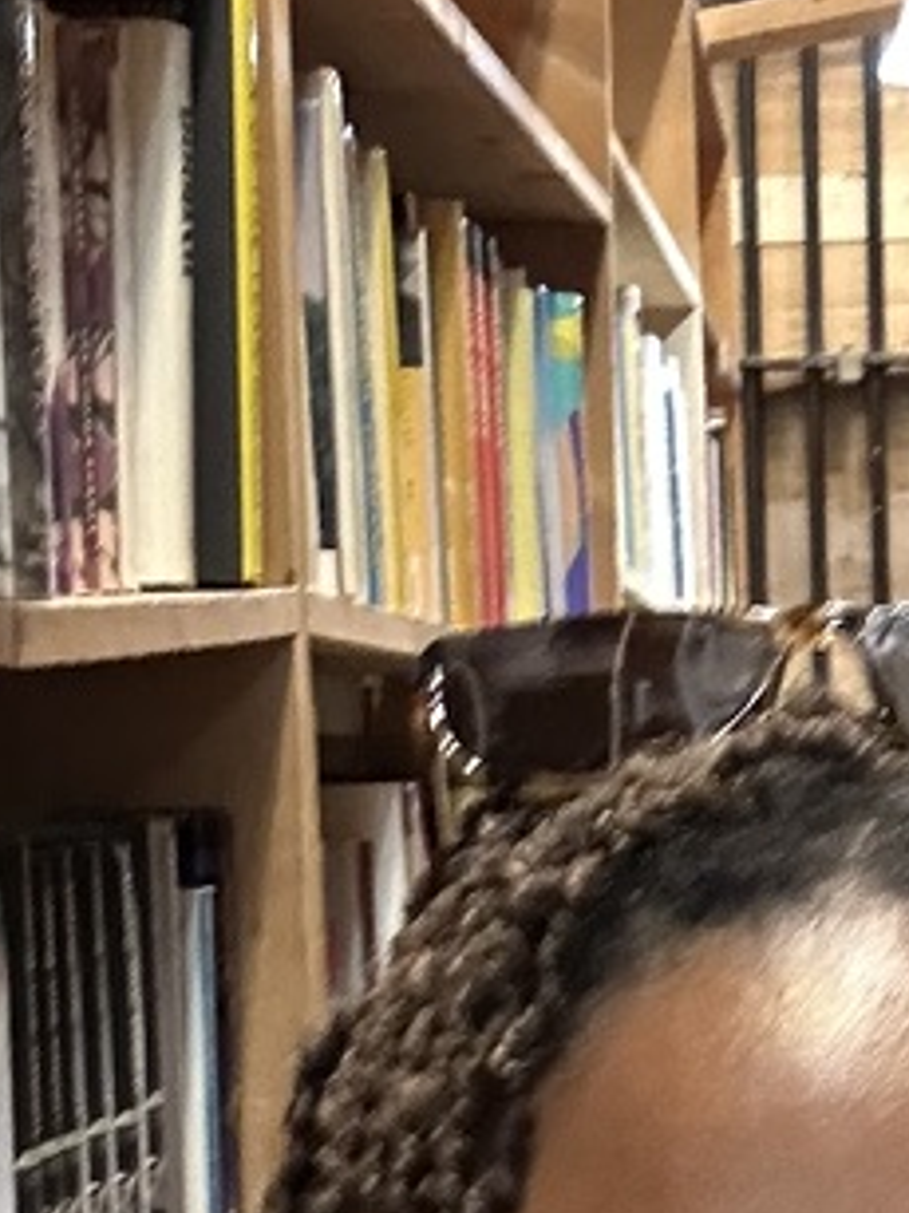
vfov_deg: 19.3
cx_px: 885
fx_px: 3504
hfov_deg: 14.6
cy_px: 1075
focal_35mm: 100
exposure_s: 1/17
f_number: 1.9
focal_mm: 2.69
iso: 640
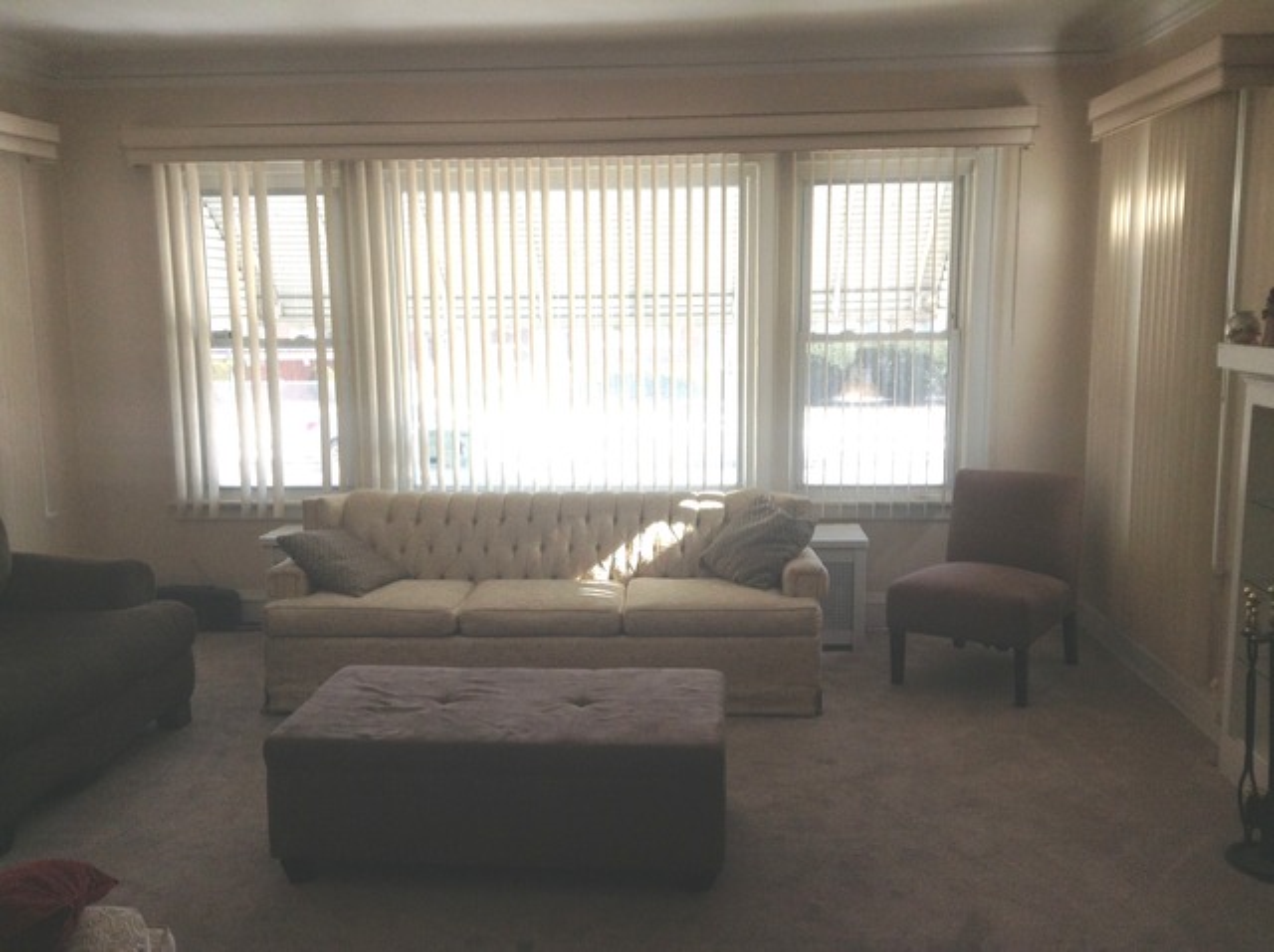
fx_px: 1213
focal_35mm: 33
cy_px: 476
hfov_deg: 55.4
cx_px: 637
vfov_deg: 42.8
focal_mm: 3.3
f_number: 2.4
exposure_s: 1/120
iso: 40
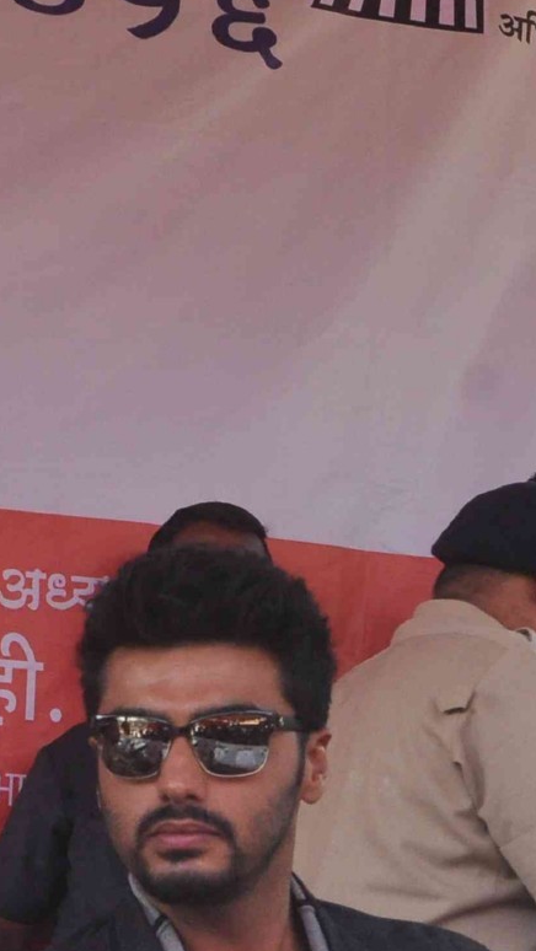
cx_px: 323
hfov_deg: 10.2
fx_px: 3003
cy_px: 815
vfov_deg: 17.8
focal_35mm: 119
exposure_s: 1/400
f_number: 10
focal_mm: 26
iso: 1000
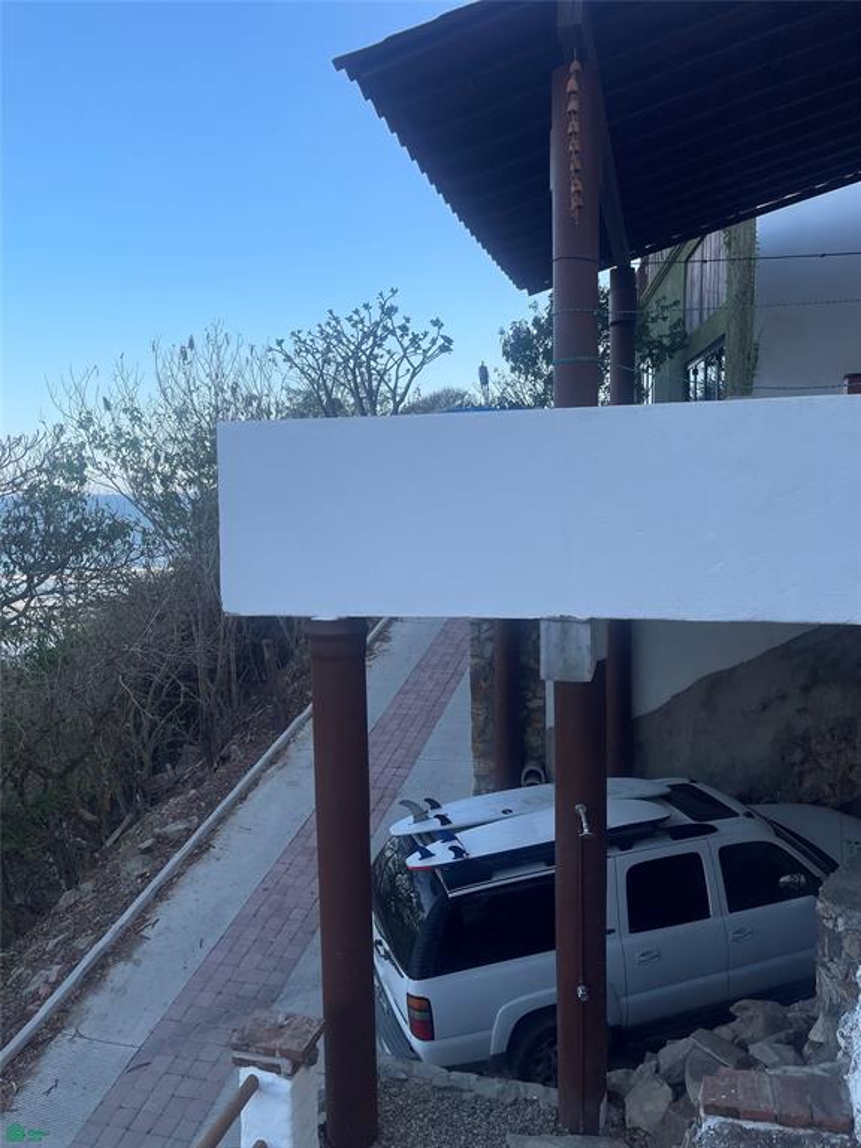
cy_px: 574
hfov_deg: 54.9
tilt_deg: -7.0
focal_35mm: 25
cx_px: 430
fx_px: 829
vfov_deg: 69.4
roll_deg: +0.9
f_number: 1.6
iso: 50
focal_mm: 5.1
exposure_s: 1/2433
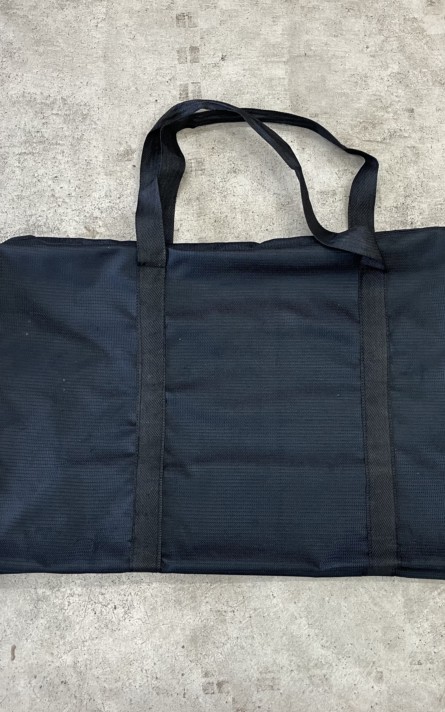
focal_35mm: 40
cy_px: 355
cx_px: 247
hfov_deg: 32.0
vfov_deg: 49.3
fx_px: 776
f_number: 1.8
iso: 100
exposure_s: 1/60
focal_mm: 3.99
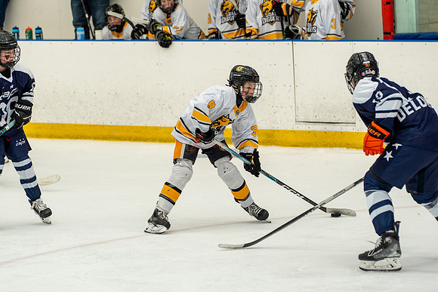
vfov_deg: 6.1
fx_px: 2738
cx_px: 219
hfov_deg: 9.1
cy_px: 146
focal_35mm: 225
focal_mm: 150
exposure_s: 1/640
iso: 800
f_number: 3.5
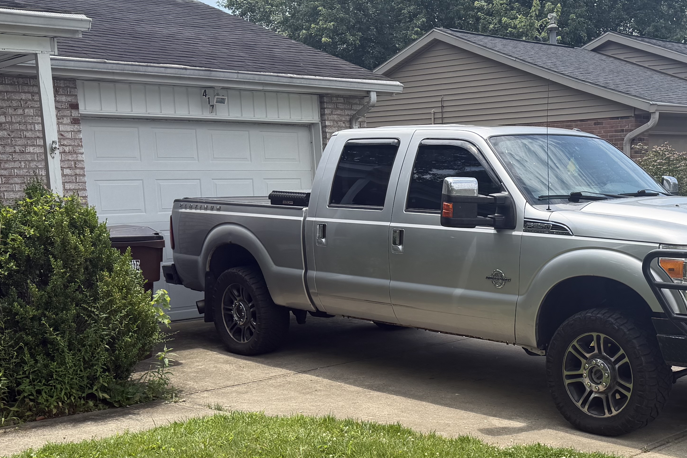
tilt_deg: -7.3
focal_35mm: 49
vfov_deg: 27.3
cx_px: 517
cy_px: 327
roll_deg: +1.1
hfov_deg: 39.2
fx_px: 935
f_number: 1.78
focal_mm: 6.76
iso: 80
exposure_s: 1/2801
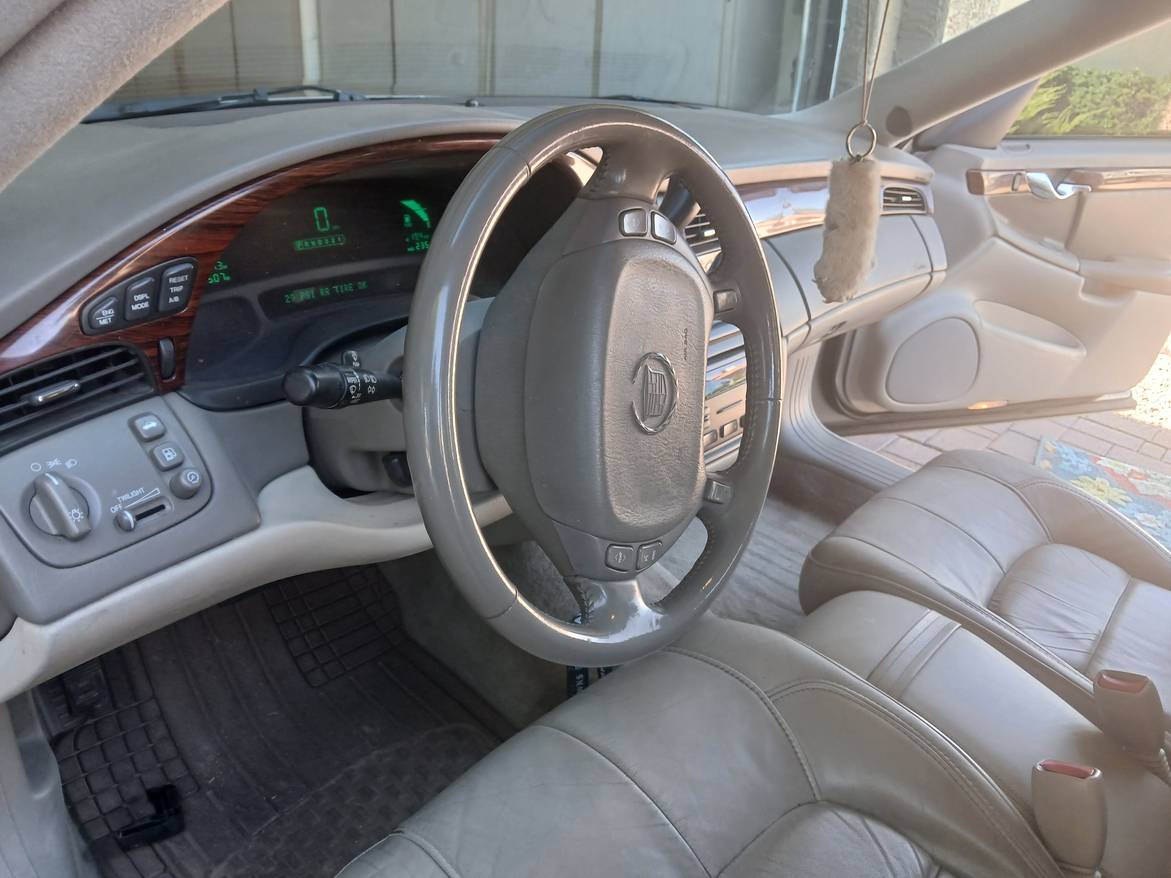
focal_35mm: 26
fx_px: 880
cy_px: 439
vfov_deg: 53.1
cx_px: 586
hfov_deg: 67.3
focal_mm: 3.98
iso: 100
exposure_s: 1/60
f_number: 1.8
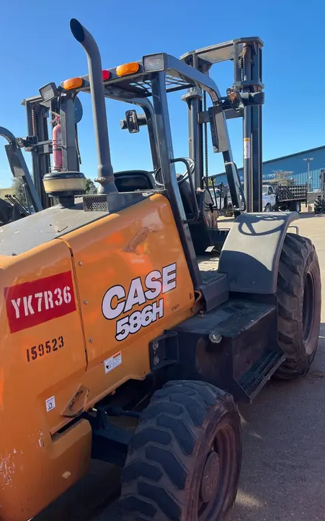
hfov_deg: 44.5
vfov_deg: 66.5
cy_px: 257
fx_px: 397
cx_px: 154
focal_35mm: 28
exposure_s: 1/1151
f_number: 1.6
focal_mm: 5.1
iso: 50
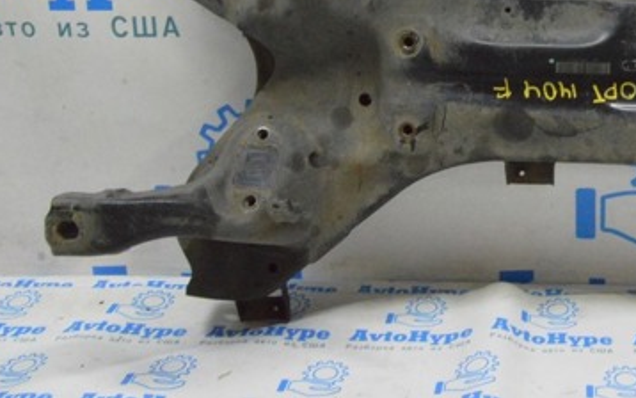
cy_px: 22
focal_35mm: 60
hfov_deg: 32.5
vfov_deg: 21.1
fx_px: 1040
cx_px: 560
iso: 6400
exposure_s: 1/20
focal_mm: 22
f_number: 20
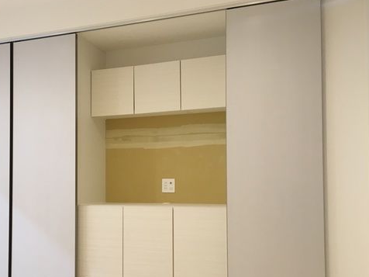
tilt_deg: +0.2
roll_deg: +1.0
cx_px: 137
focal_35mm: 39
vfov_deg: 36.7
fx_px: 416
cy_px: 168
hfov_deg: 47.4
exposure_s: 1/30
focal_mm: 4.15
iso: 50
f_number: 2.2
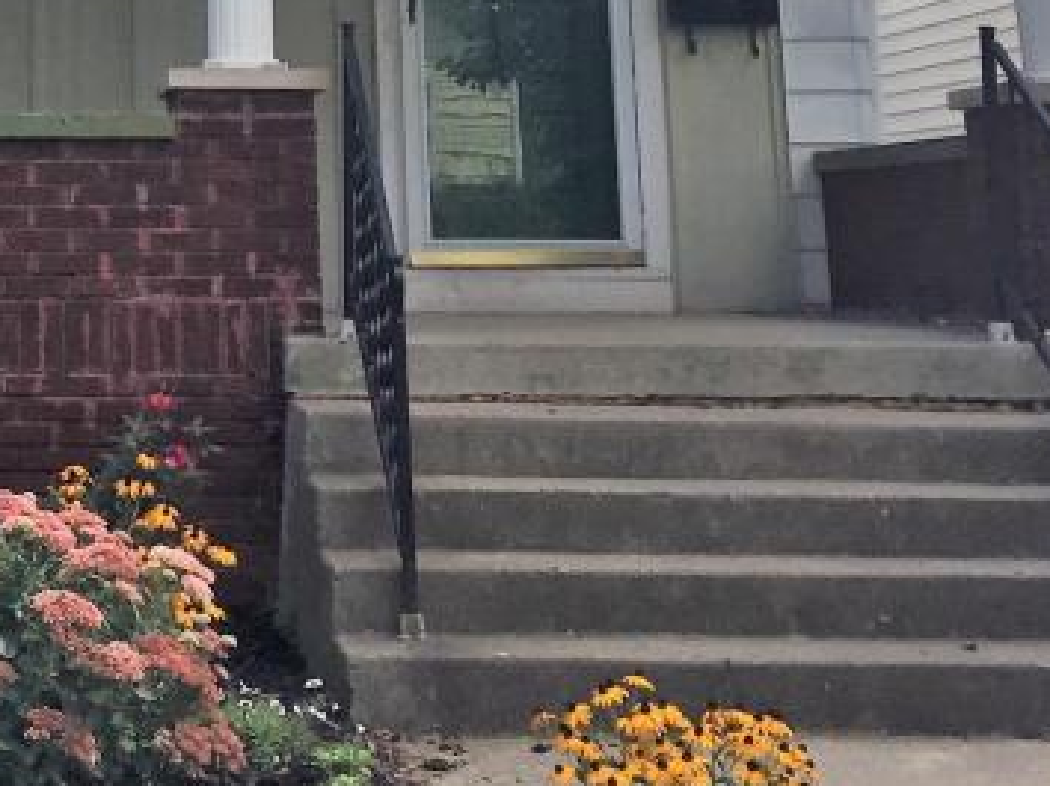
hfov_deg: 22.4
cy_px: -320
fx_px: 2546
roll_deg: +0.0
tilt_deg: +12.0
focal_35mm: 84
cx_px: -6
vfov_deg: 16.3
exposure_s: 1/1276
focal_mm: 4.15
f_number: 2.2
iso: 32
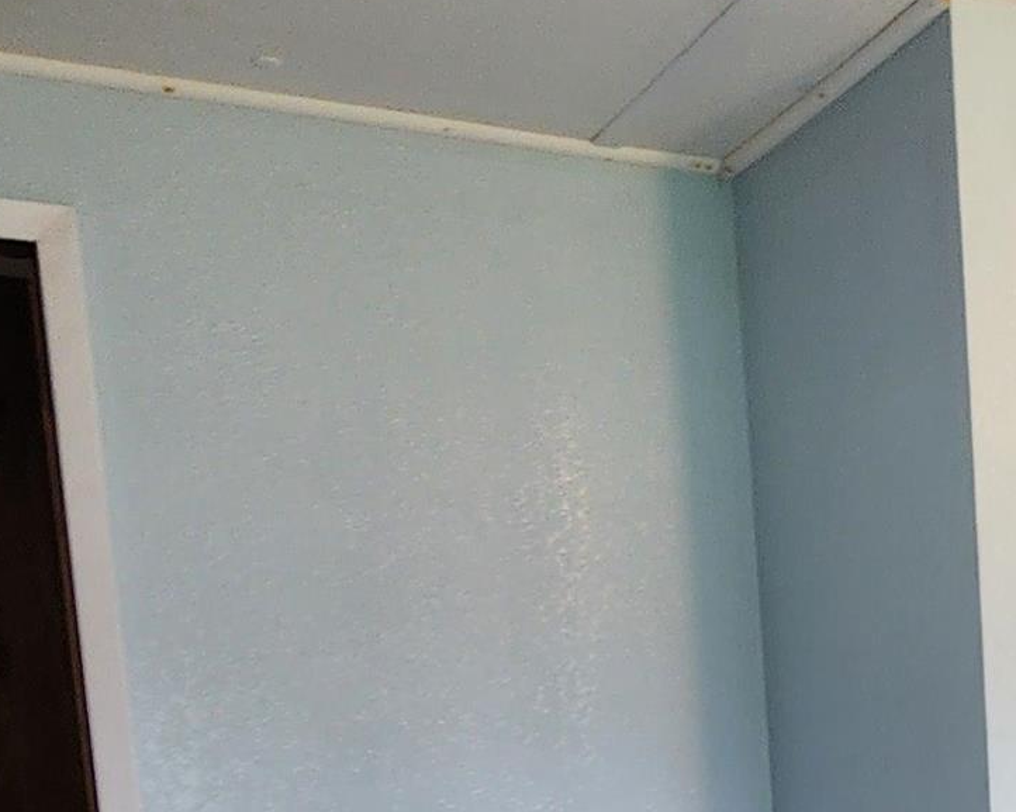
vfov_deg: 24.9
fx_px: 1623
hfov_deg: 30.3
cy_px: 1016
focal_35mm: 54
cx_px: 1175
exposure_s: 1/50
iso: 125
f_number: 2.2
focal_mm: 2.2
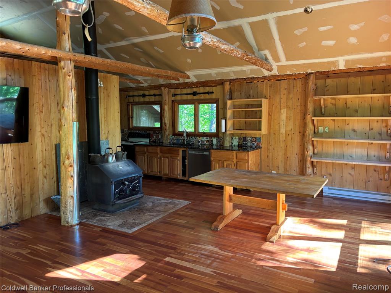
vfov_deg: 53.1
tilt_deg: -6.5
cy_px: 146
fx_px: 294
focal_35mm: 26
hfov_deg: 67.3
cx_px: 196
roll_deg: -0.1
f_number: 1.6
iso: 125
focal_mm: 5.96
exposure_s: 1/66
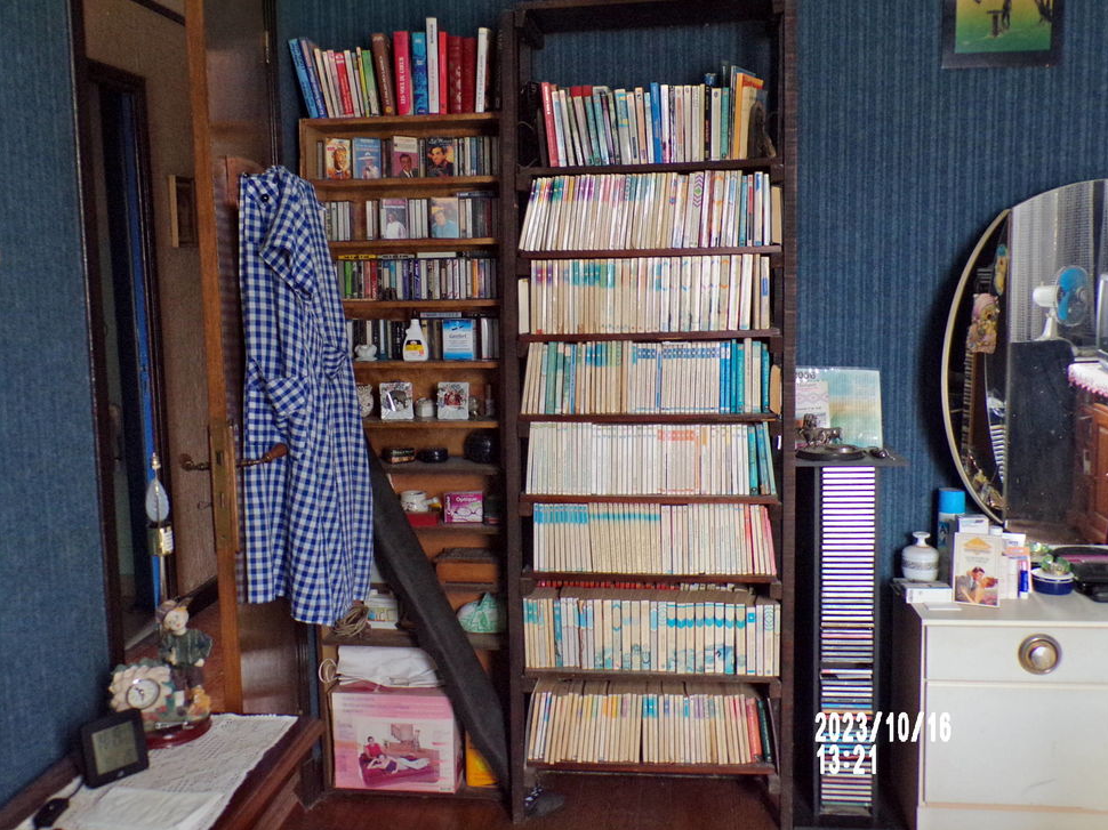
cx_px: 569
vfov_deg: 42.9
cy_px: 410
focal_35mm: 33
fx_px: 1056
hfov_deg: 55.4
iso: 371
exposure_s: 1/17
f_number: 3.2
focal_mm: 5.8
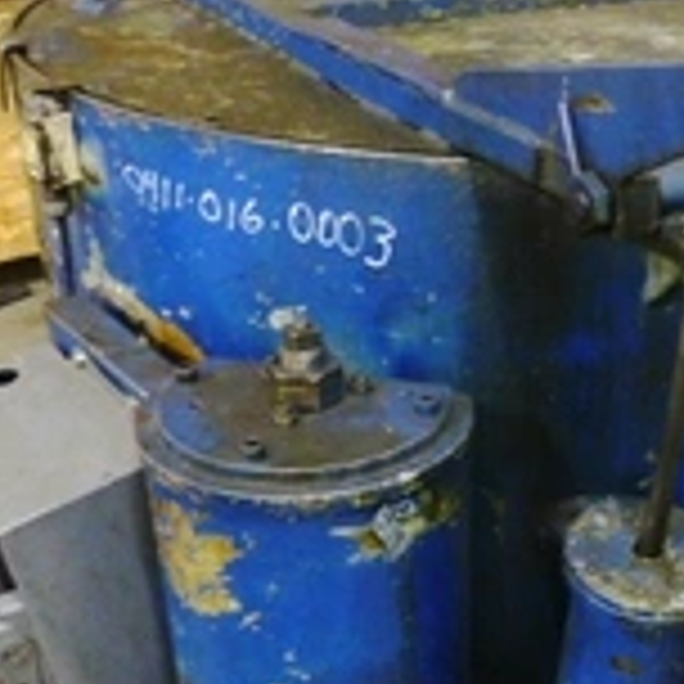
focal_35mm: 56
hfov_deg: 29.6
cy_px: 486
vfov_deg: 30.2
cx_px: 576
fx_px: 1252
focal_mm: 4.3
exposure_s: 1/5
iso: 400
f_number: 3.3
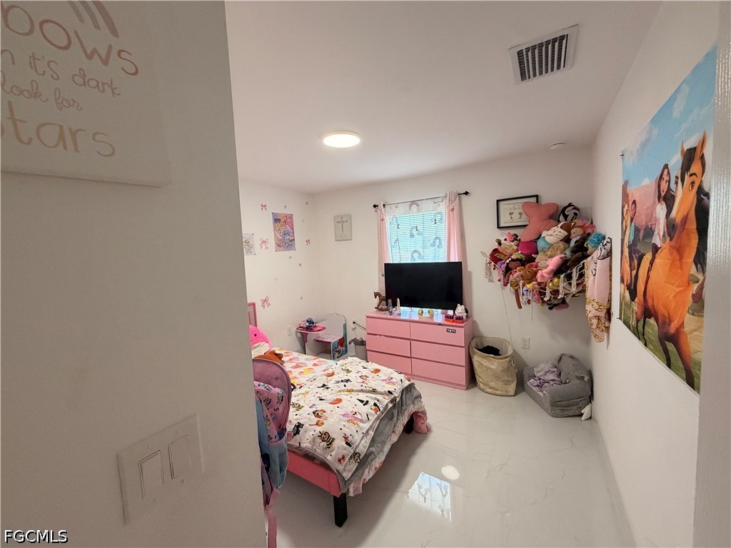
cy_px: 274
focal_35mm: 14
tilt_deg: -5.3
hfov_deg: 102.1
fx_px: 296
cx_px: 366
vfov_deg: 85.7
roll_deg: +2.9
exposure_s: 1/120
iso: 250
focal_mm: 2.22
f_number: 2.2
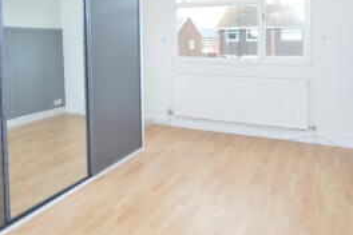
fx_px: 265
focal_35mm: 27
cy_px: 54
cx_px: 201
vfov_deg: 45.9
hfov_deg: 67.1
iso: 400
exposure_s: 1/100
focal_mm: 10
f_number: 5
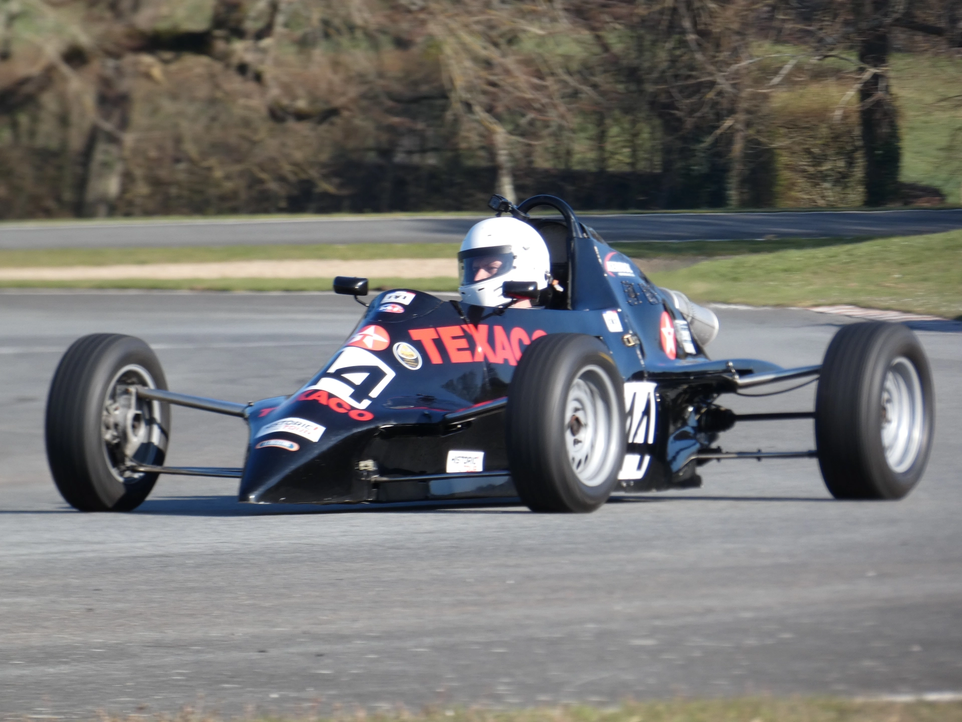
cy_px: 361
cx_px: 481
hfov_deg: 4.0
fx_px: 13895
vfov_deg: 3.0
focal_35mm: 500
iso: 80
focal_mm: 89.5
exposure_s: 1/250
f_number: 5.6
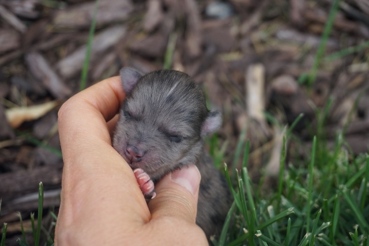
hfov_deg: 31.4
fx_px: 656
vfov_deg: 21.3
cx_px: 184
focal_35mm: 64
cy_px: 123
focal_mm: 43
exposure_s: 1/80
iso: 125
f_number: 5.6
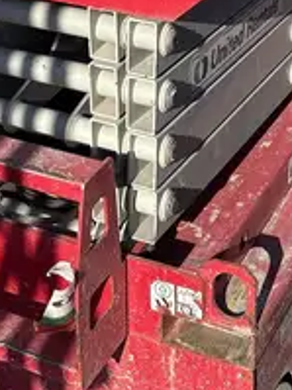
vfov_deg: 18.6
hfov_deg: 15.4
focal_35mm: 96
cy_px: -150
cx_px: 198
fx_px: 1081
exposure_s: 1/3831
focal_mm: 5.96
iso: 50
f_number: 1.6
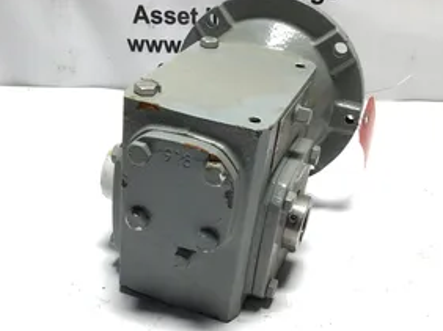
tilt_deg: -31.3
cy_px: 202
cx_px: 203
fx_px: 563
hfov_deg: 42.9
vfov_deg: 32.7
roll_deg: -1.6
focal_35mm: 44
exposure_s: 1/120
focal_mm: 3.3
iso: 40
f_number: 2.4
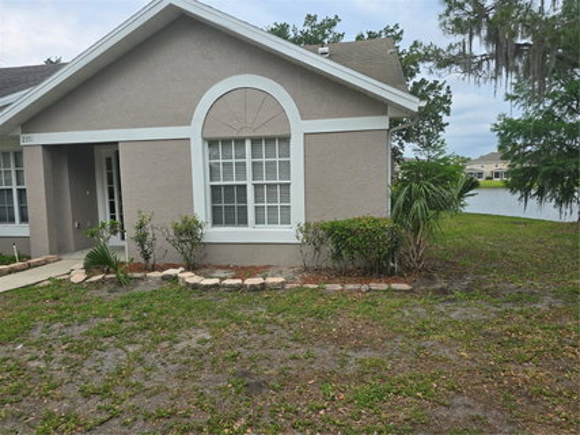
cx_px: 290
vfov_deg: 58.9
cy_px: 218
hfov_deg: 73.9
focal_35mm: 23
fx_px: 385
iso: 12
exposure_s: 1/406
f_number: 1.7
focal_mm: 6.3
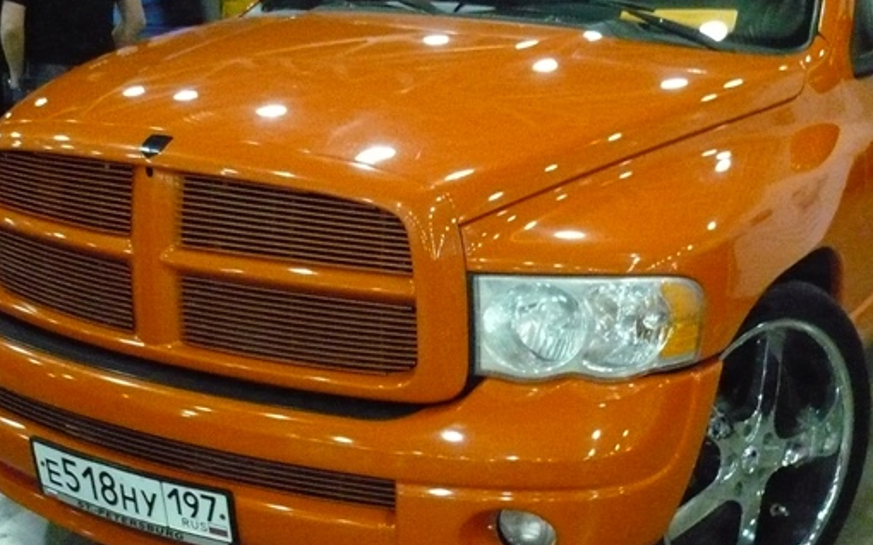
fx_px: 1332
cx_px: 475
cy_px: 237
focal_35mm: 56
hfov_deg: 36.3
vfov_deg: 23.1
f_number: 2.8
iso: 800
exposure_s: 1/15
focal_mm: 5.8
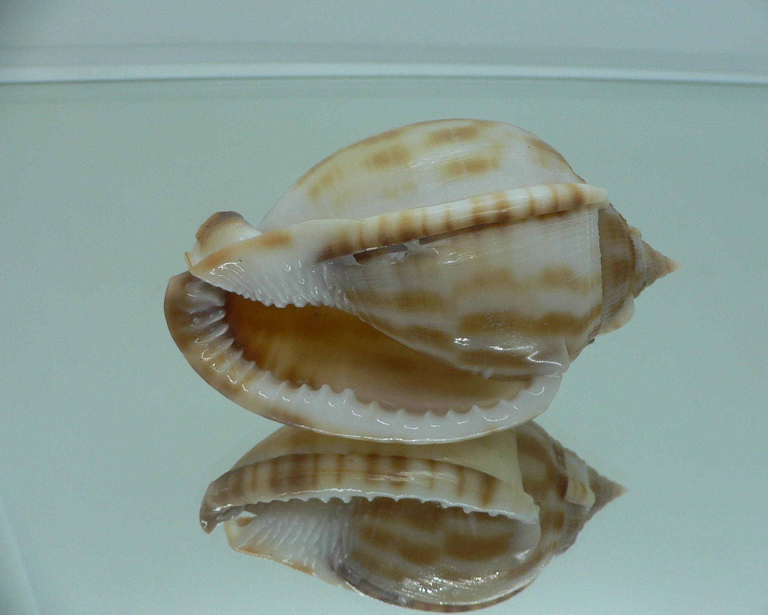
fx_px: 841
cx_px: 406
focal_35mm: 37
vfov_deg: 40.1
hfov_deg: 49.1
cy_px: 309
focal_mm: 4.6
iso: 80
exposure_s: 1/60
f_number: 2.8
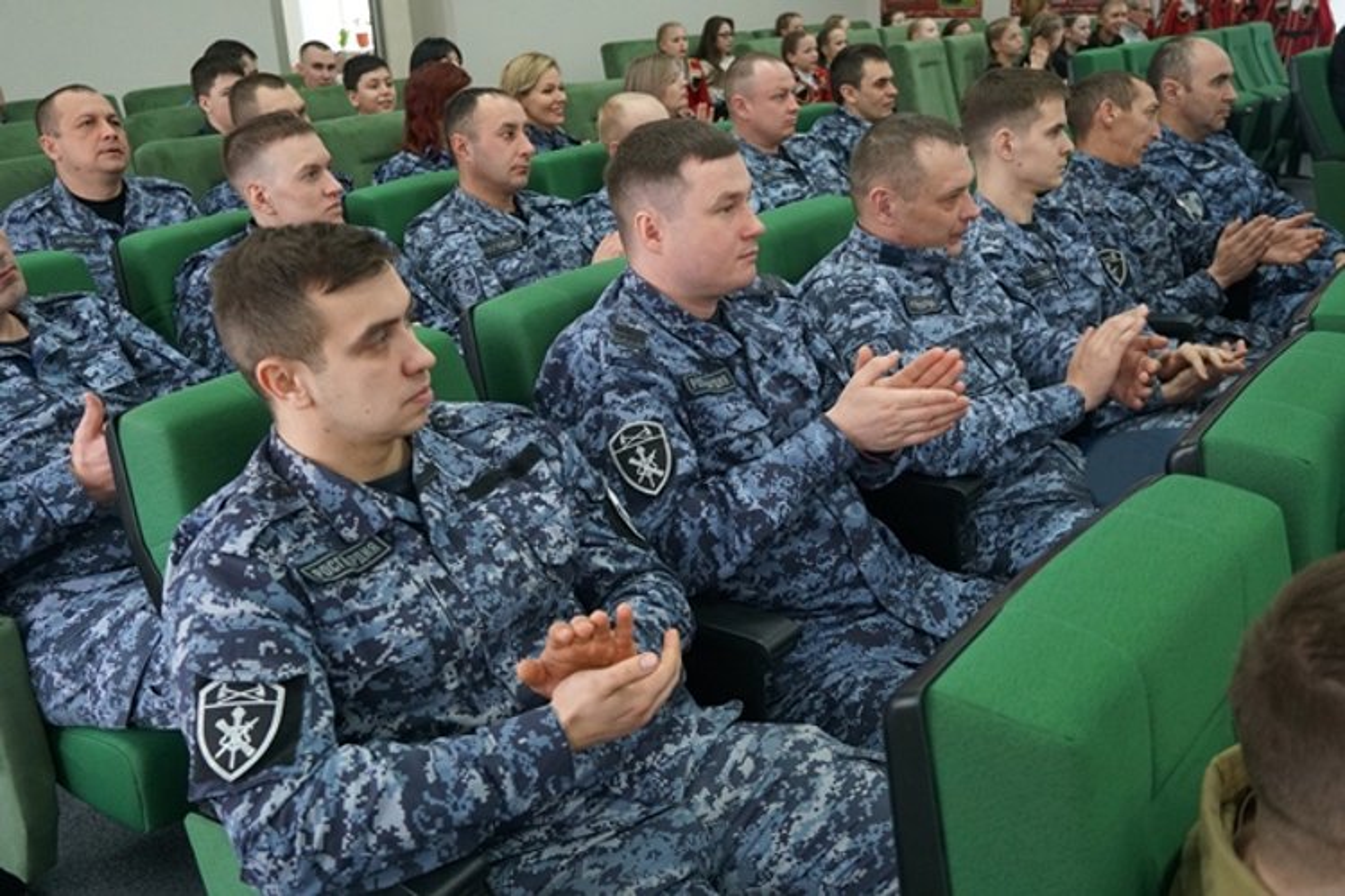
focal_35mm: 33
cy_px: 448
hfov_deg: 57.2
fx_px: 1233
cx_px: 672
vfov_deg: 40.0
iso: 1600
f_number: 4
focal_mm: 22
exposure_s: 1/160
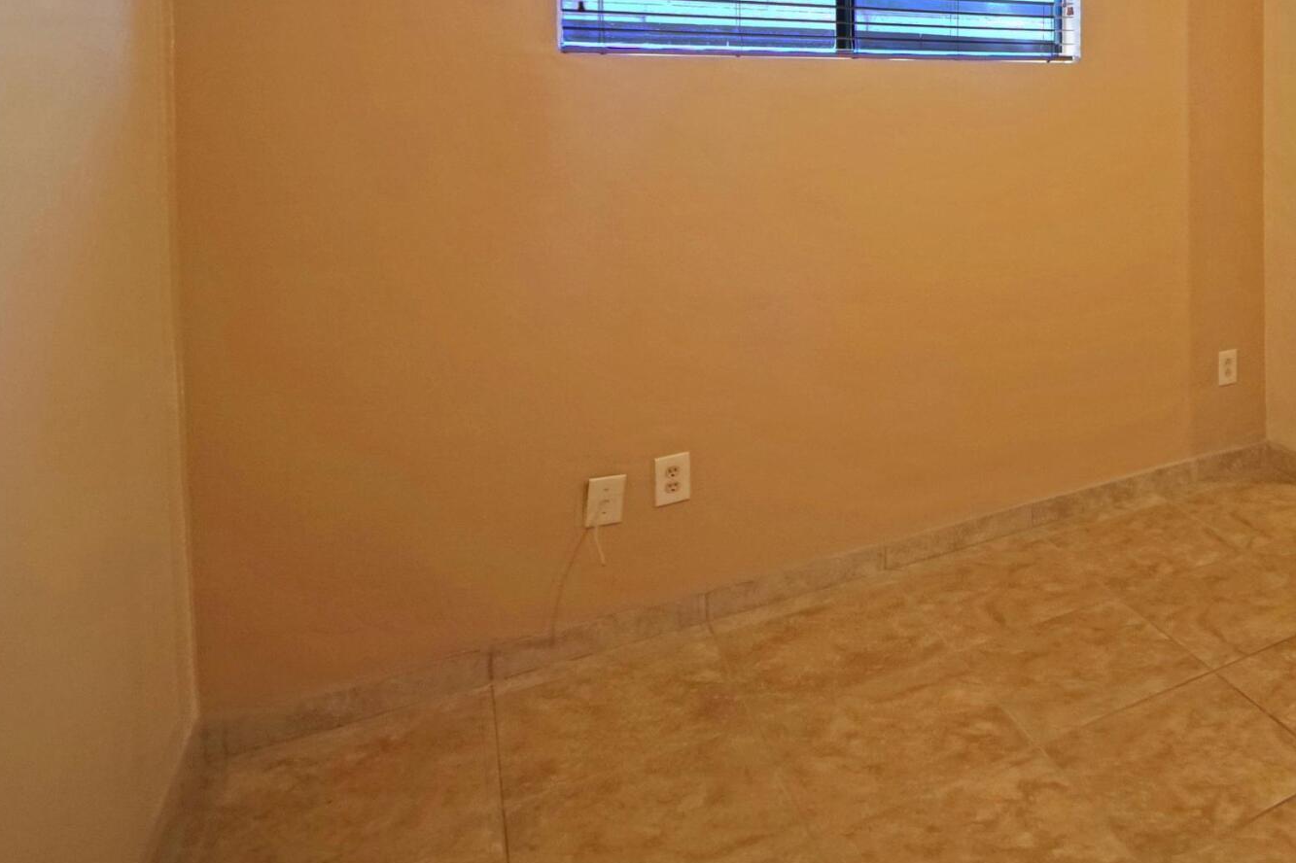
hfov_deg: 53.8
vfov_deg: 44.0
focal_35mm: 27
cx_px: 1278
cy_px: 100
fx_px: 972
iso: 1000
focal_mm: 8
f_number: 4.5
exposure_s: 1/60
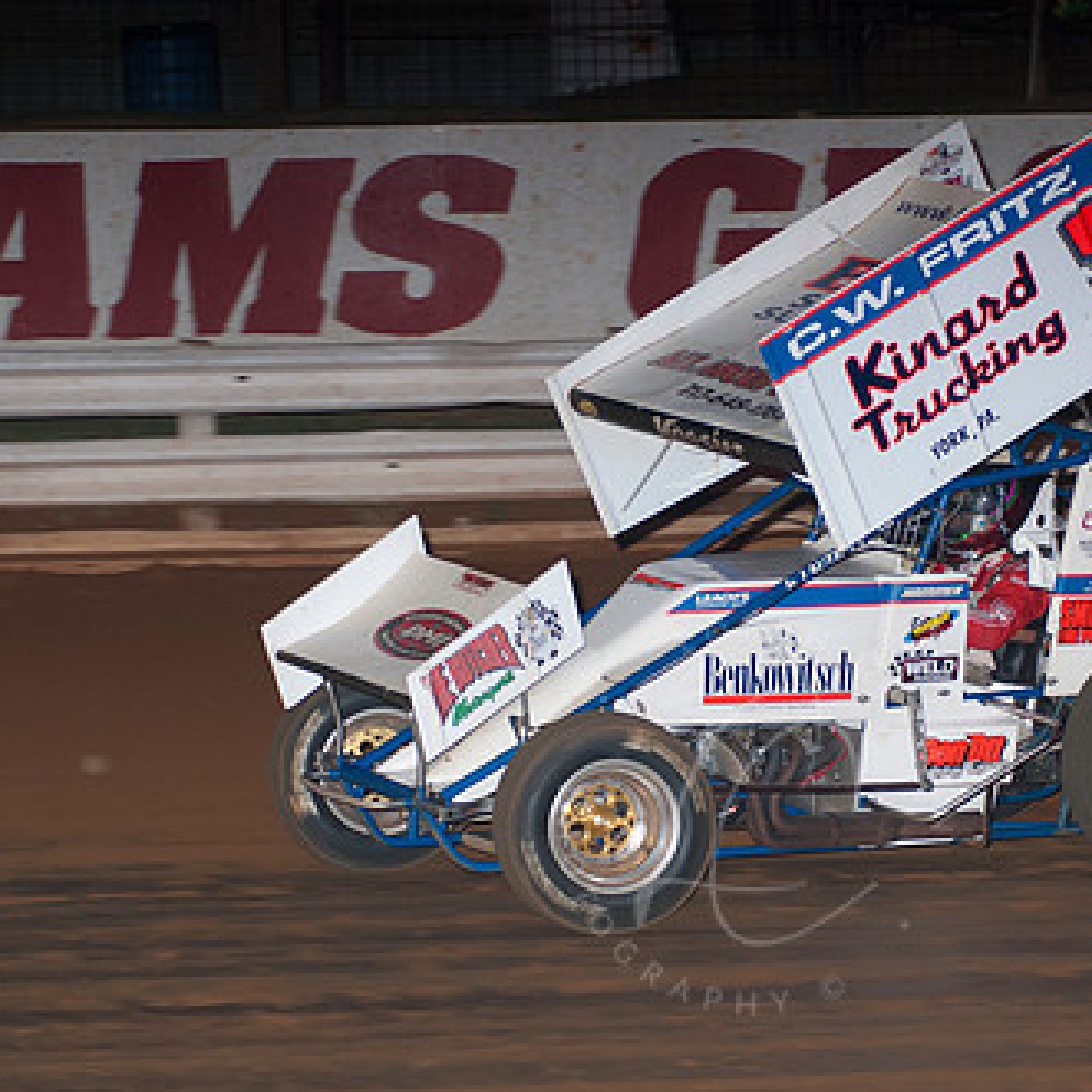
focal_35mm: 179
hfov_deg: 9.8
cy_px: 508
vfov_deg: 9.8
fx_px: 6389
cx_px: 752
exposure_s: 1/400
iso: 400
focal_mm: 80
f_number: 4
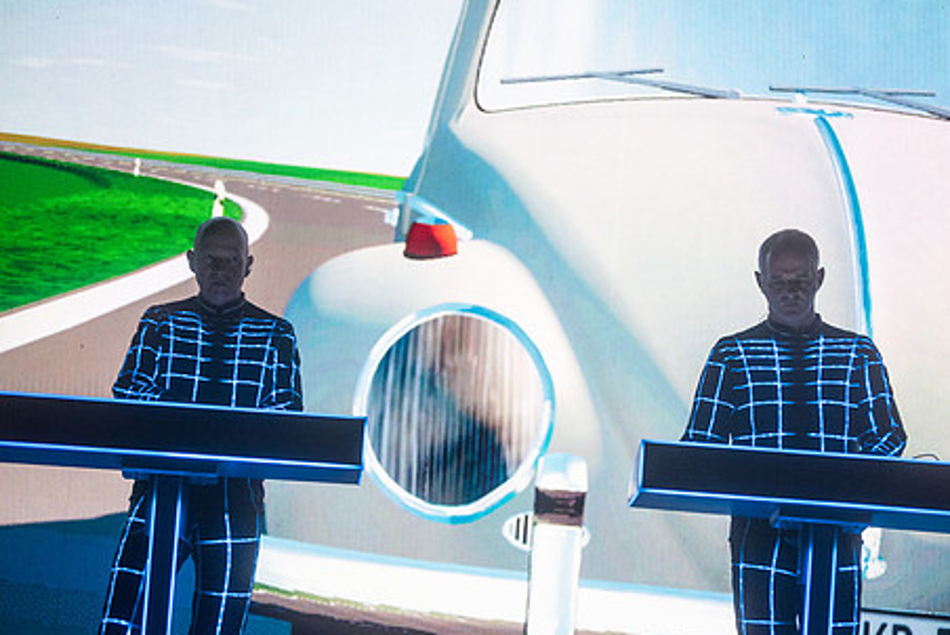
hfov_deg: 9.4
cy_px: 392
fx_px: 5756
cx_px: 559
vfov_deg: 6.3
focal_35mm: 218
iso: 2500
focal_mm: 170
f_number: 3.2
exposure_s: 1/320
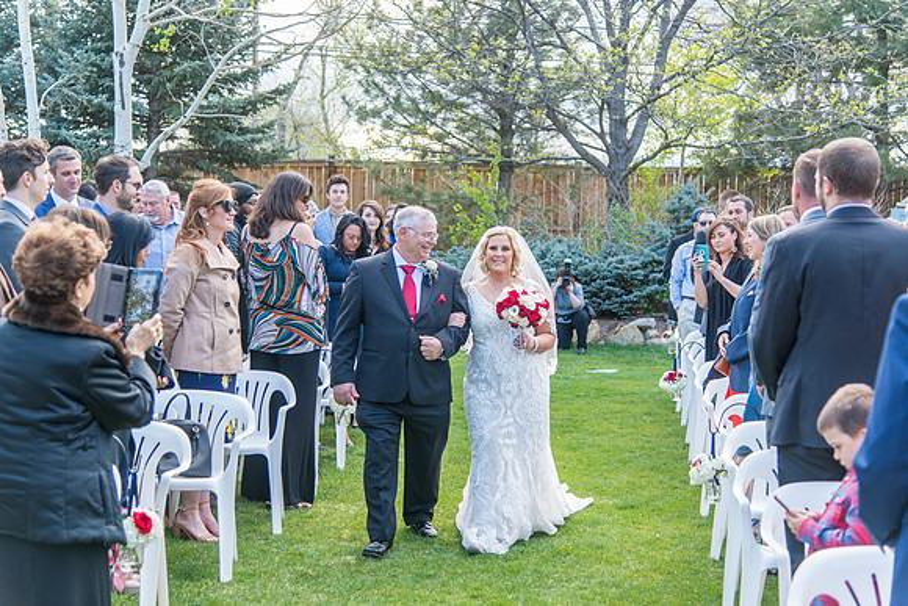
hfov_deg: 34.5
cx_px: 454
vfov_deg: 23.4
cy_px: 303
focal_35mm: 58
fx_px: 1463
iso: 400
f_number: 4
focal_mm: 58
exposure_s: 1/250
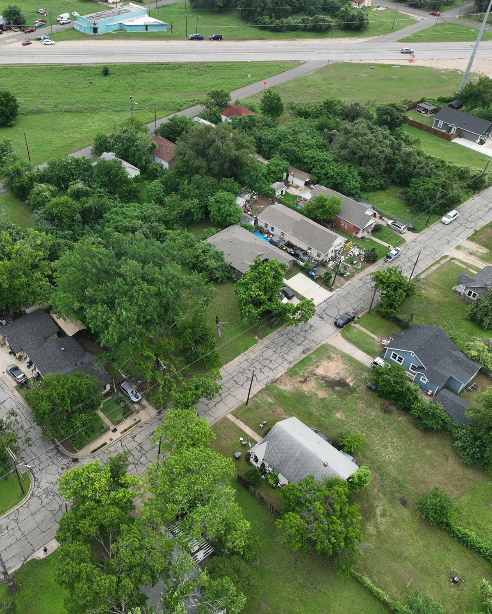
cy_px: 302
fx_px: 582
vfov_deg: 55.6
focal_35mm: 32
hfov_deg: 45.1
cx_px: 163
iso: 100
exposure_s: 1/320
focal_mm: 12.29
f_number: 2.8
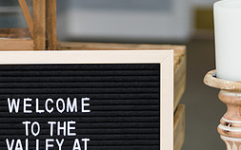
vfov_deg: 9.0
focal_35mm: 145
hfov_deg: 14.4
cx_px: 65
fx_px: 952
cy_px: 146
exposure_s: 1/200
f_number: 3.2
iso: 200
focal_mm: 62
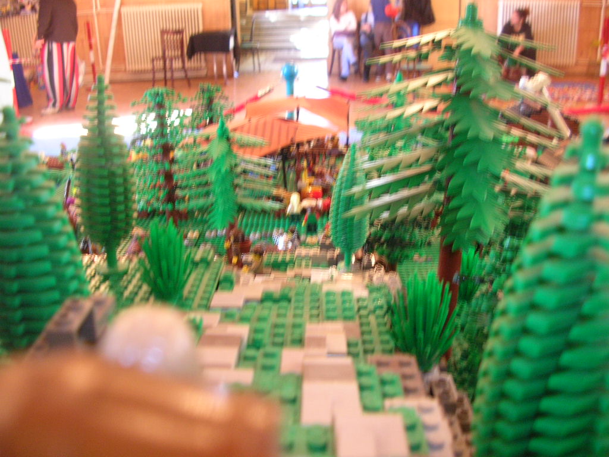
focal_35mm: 35
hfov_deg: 52.6
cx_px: 304
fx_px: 616
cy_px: 228
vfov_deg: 40.7
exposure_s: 1/5
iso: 118
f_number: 2.8
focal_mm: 5.8
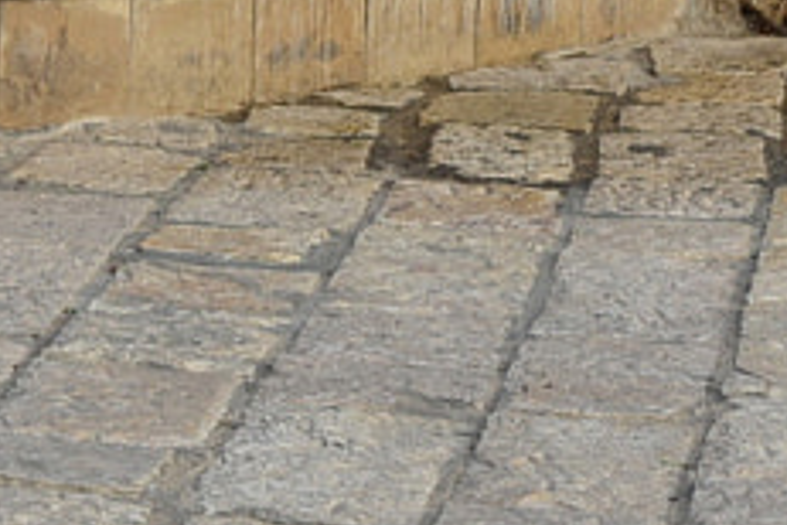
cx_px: -1431
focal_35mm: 263
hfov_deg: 7.1
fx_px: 5749
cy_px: -488
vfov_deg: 5.1
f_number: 6.3
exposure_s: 1/200
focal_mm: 38
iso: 100
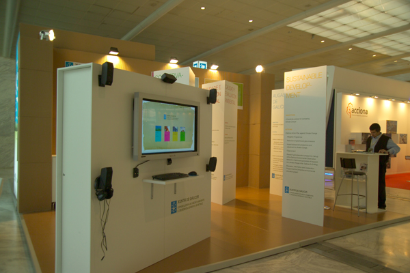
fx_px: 330
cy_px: 136
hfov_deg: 63.7
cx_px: 205
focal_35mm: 29
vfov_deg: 45.0
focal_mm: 29
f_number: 5.6
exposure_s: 1/20
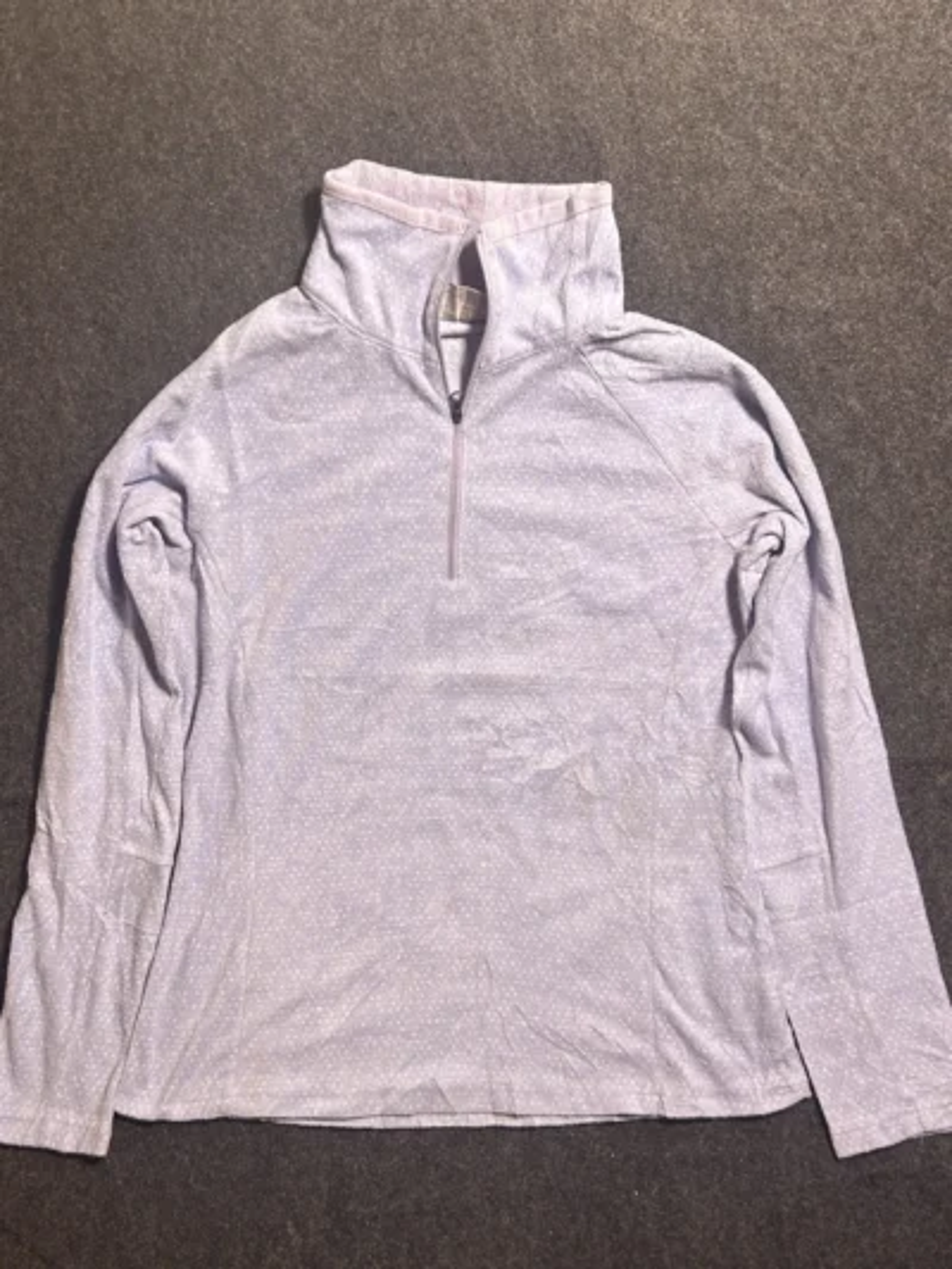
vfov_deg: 67.3
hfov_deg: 53.1
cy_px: 634
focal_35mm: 26
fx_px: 953
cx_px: 476
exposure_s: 1/73
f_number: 1.5
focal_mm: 5.7
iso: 125
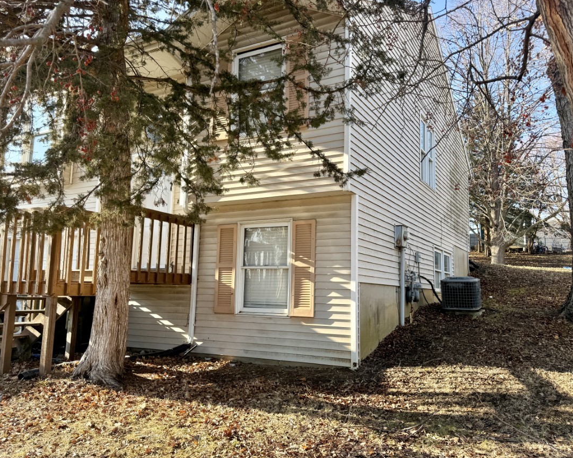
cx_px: 297
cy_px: 228
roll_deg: -1.0
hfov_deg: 62.2
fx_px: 475
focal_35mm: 28
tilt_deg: +8.1
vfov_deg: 51.5
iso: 80
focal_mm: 6.76
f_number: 1.78
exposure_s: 1/796
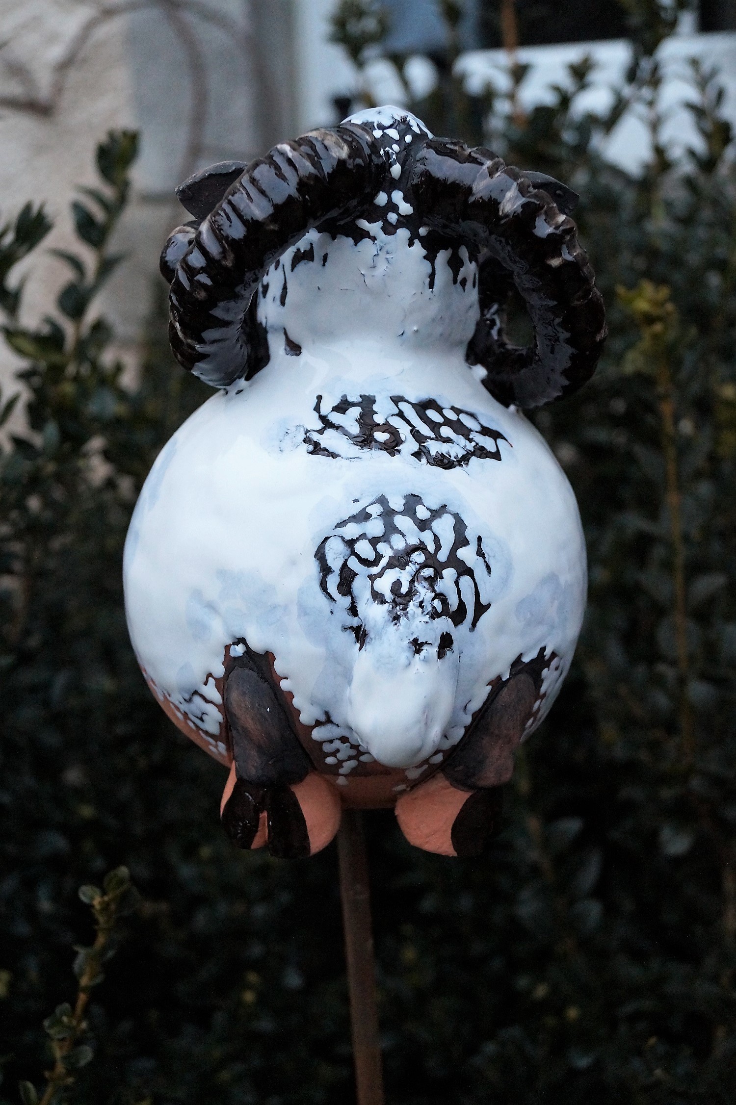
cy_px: 552
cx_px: 368
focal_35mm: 42
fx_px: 1289
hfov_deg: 31.9
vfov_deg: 46.4
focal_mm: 28
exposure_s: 1/160
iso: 2000
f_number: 4.5
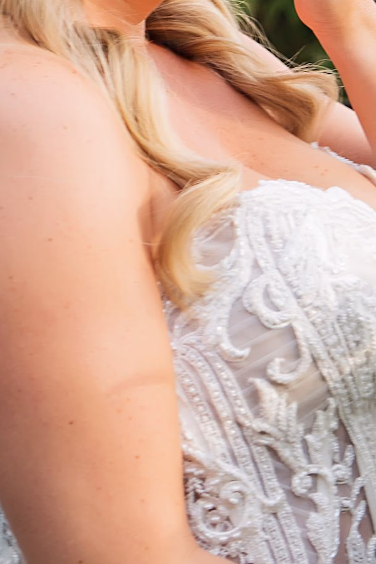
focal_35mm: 157
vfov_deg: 13.1
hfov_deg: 8.7
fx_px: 2460
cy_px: 202
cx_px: 257
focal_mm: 48
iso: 320
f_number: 4.5
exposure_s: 1/160
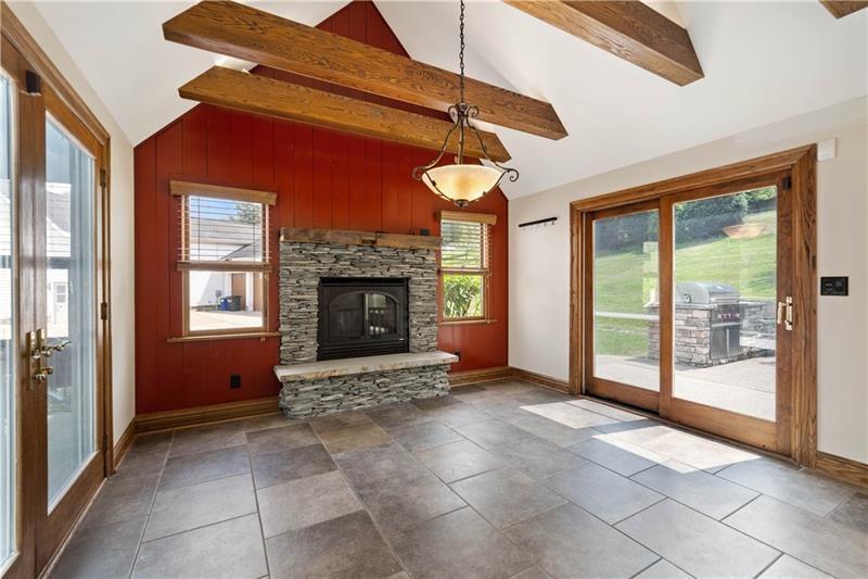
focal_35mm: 15
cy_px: 290
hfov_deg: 100.4
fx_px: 362
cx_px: 434
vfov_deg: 77.3
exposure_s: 1/30
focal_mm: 15
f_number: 2.8
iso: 200
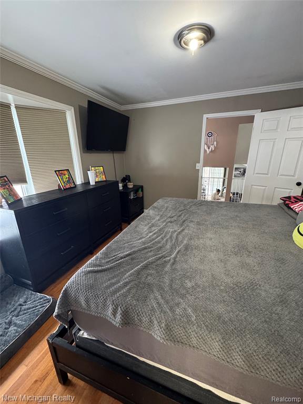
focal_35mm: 14
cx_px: 152
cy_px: 202
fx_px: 163
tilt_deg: -13.9
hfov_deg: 85.7
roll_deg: +2.5
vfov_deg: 102.1
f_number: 2.2
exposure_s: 1/60
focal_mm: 2.22
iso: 400
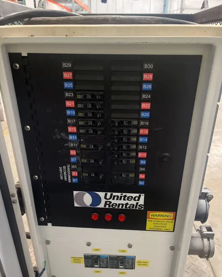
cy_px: 149
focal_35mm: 28
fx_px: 230
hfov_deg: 51.6
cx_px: 111
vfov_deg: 62.1
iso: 640
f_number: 1.6
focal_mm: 5.1
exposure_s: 1/38
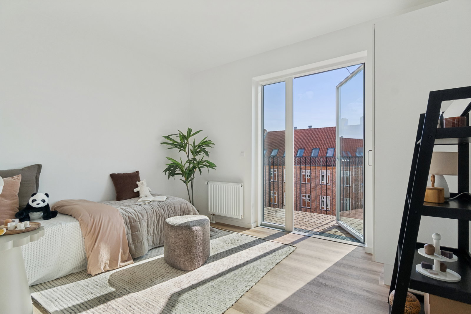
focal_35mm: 16
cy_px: 157
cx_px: 236
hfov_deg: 95.0
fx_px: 216
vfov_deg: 72.1
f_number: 8
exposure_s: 1/320
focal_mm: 11
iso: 200
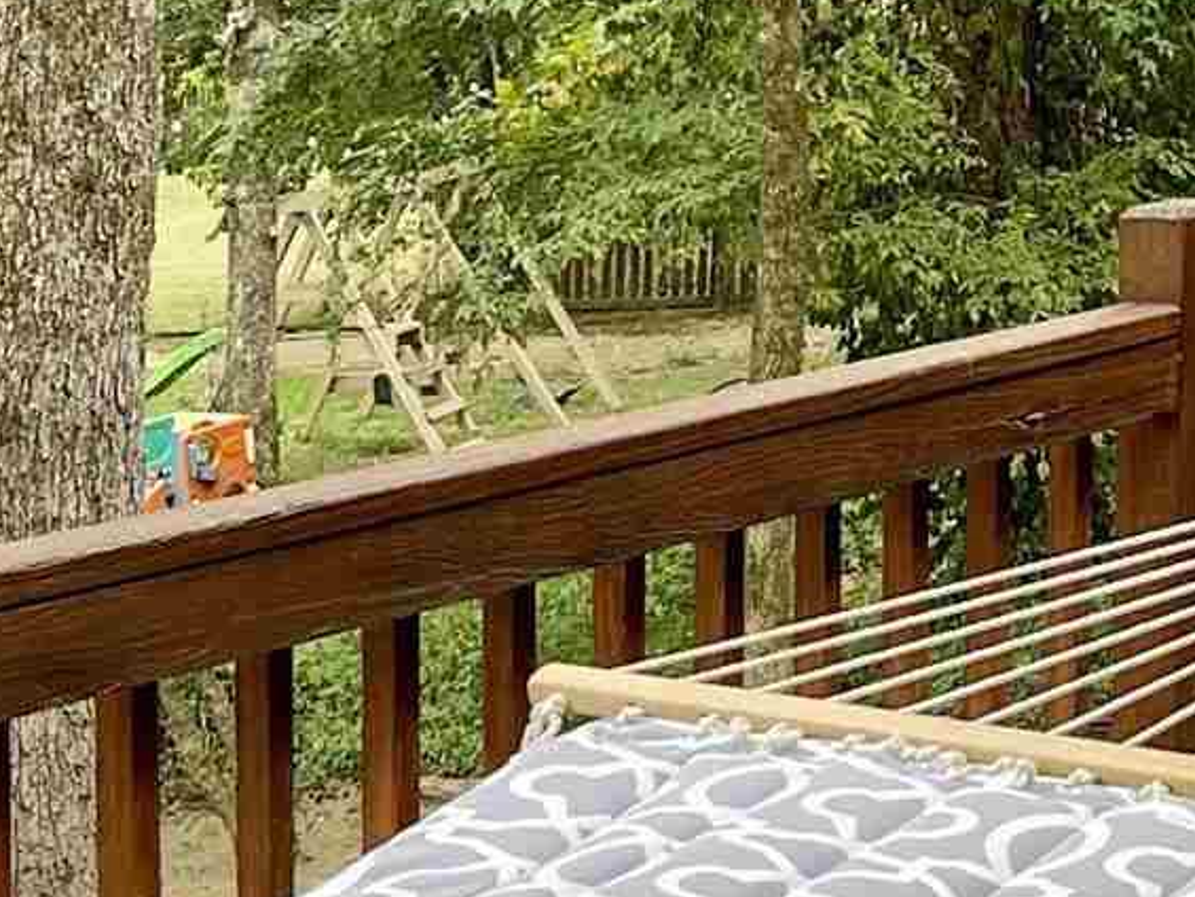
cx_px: 1508
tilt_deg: -1.7
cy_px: -61
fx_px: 4696
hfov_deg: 14.0
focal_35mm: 136
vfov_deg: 10.8
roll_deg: +0.8
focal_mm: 5.1
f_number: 1.6
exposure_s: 1/121
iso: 50
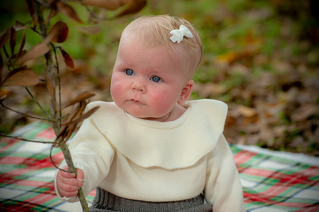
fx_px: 1771
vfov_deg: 6.9
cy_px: 106
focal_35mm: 200
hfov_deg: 10.3
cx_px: 160
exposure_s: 1/200
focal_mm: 200
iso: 160
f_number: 6.3
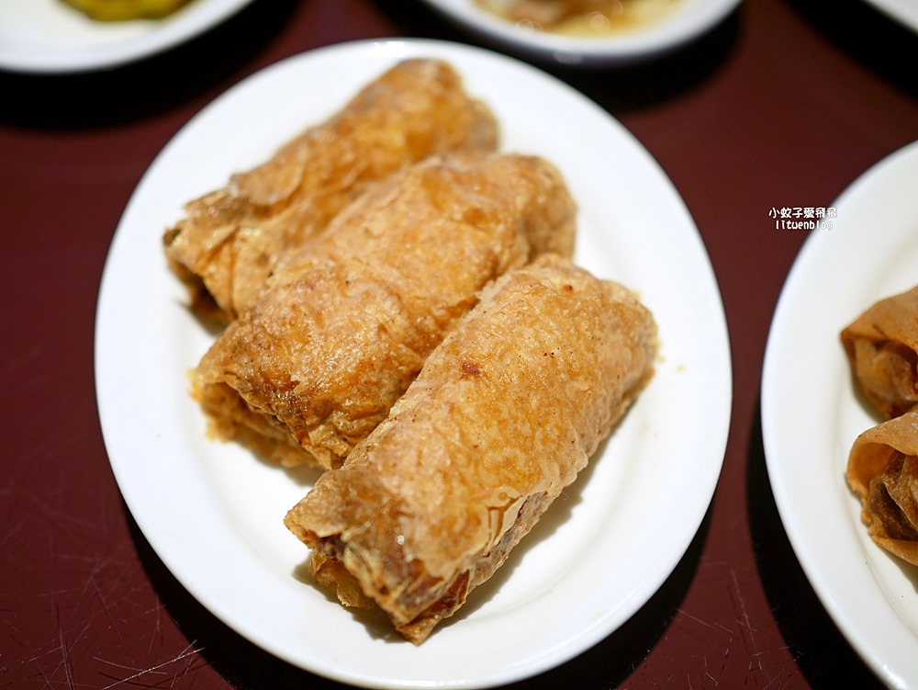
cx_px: 459
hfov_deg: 38.2
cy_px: 345
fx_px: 1327
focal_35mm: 50
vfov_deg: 29.1
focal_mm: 25
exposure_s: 1/500
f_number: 1.8
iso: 200
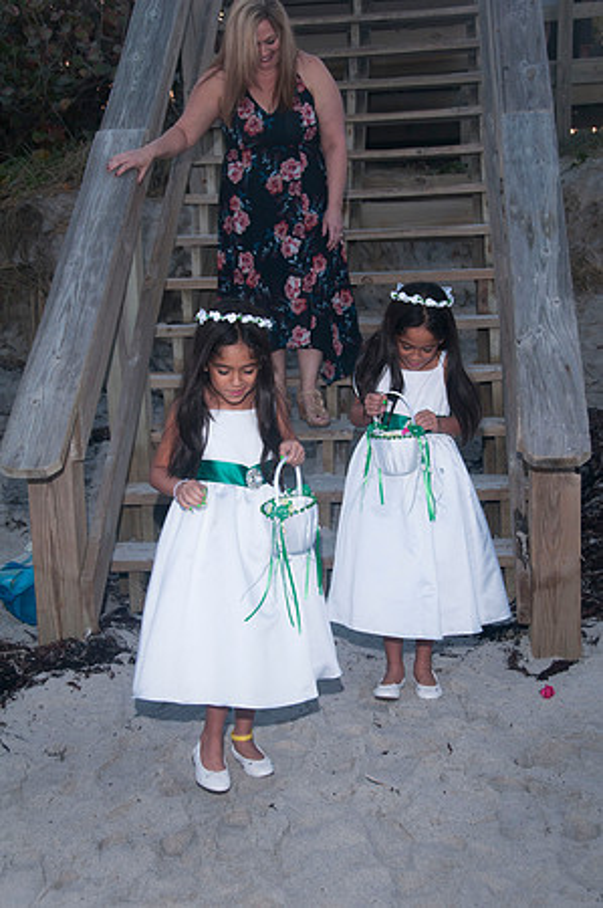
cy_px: 454
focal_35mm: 54
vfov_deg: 36.9
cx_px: 302
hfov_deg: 25.0
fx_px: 1360
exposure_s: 1/250
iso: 400
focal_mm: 36
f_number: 6.3
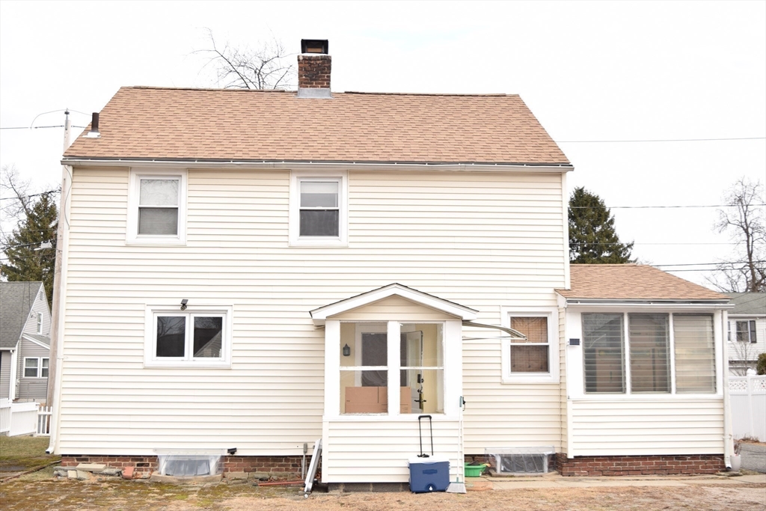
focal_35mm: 42
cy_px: 256
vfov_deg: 31.9
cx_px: 383
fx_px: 894
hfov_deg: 46.4
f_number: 6.3
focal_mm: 28
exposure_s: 1/100
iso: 100
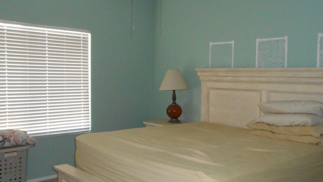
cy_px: 98
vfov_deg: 32.0
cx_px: 169
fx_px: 317
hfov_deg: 54.0
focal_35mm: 37
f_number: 3.7
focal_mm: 4.5
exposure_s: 1/25
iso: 560
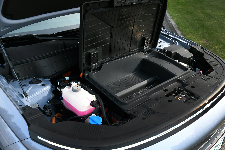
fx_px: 225
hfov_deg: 53.1
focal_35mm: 36
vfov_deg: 36.9
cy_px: 81
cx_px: 121
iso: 500
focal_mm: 32
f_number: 9
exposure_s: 1/40
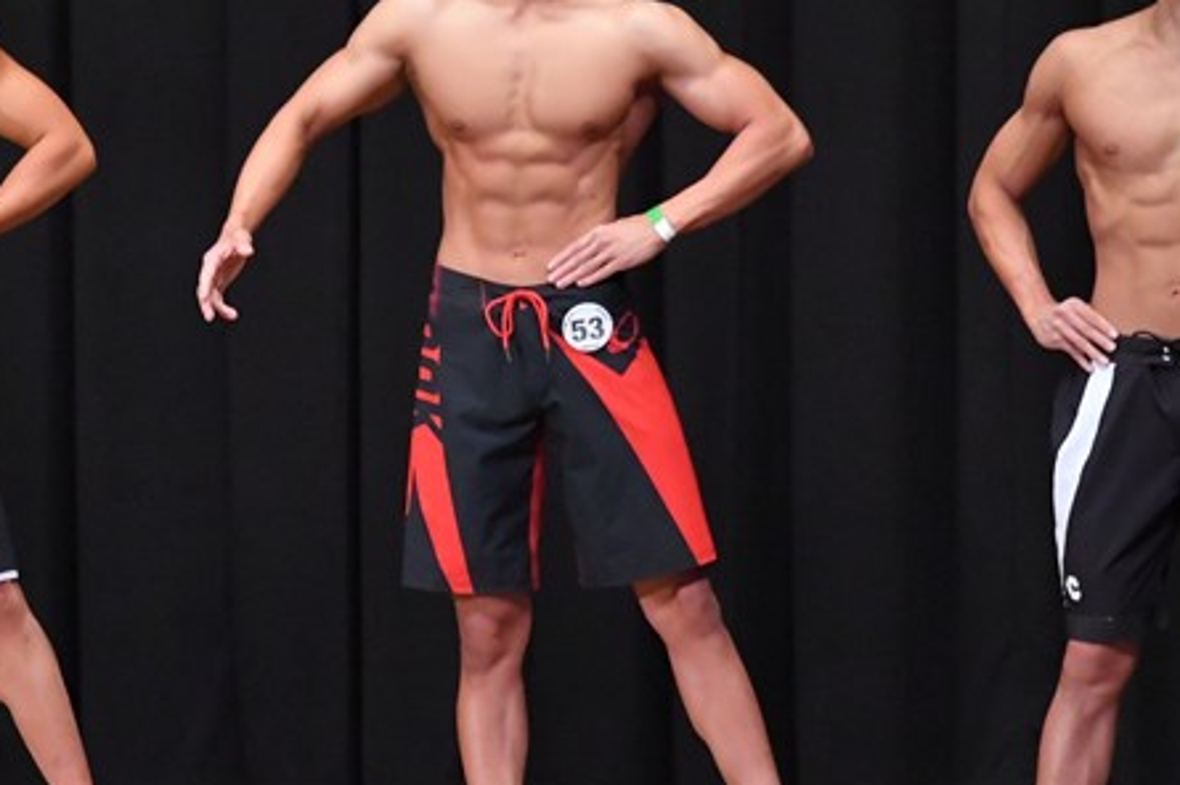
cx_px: 248
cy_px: 385
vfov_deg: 3.5
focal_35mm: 392
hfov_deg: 5.3
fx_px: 12839
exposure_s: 1/400
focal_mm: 150
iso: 8000
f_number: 5.6
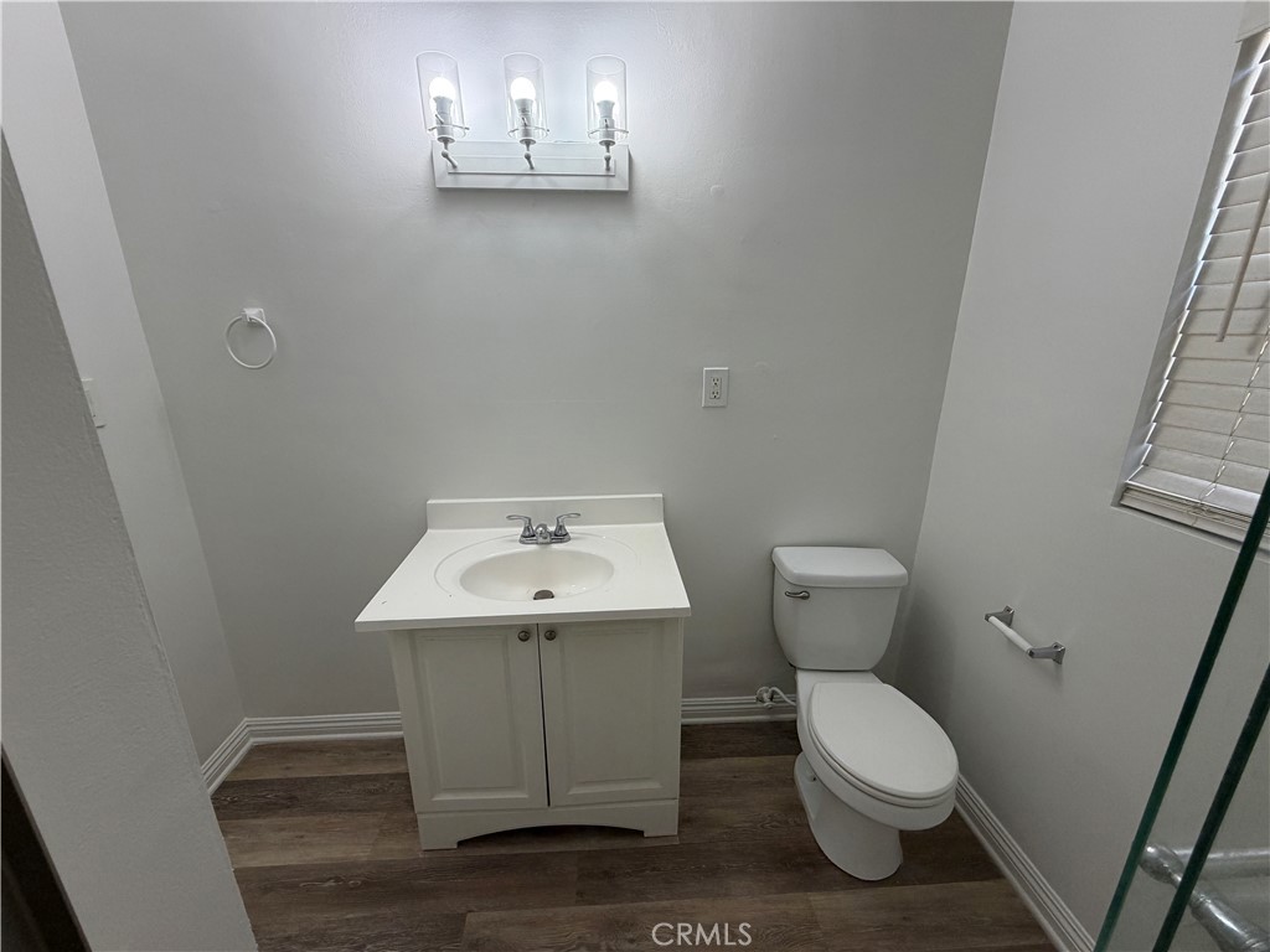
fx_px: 514
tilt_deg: -16.6
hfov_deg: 102.1
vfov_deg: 85.7
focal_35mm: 14
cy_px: 476
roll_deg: +0.6
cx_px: 635
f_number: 2.2
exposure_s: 1/120
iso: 200
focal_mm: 2.22
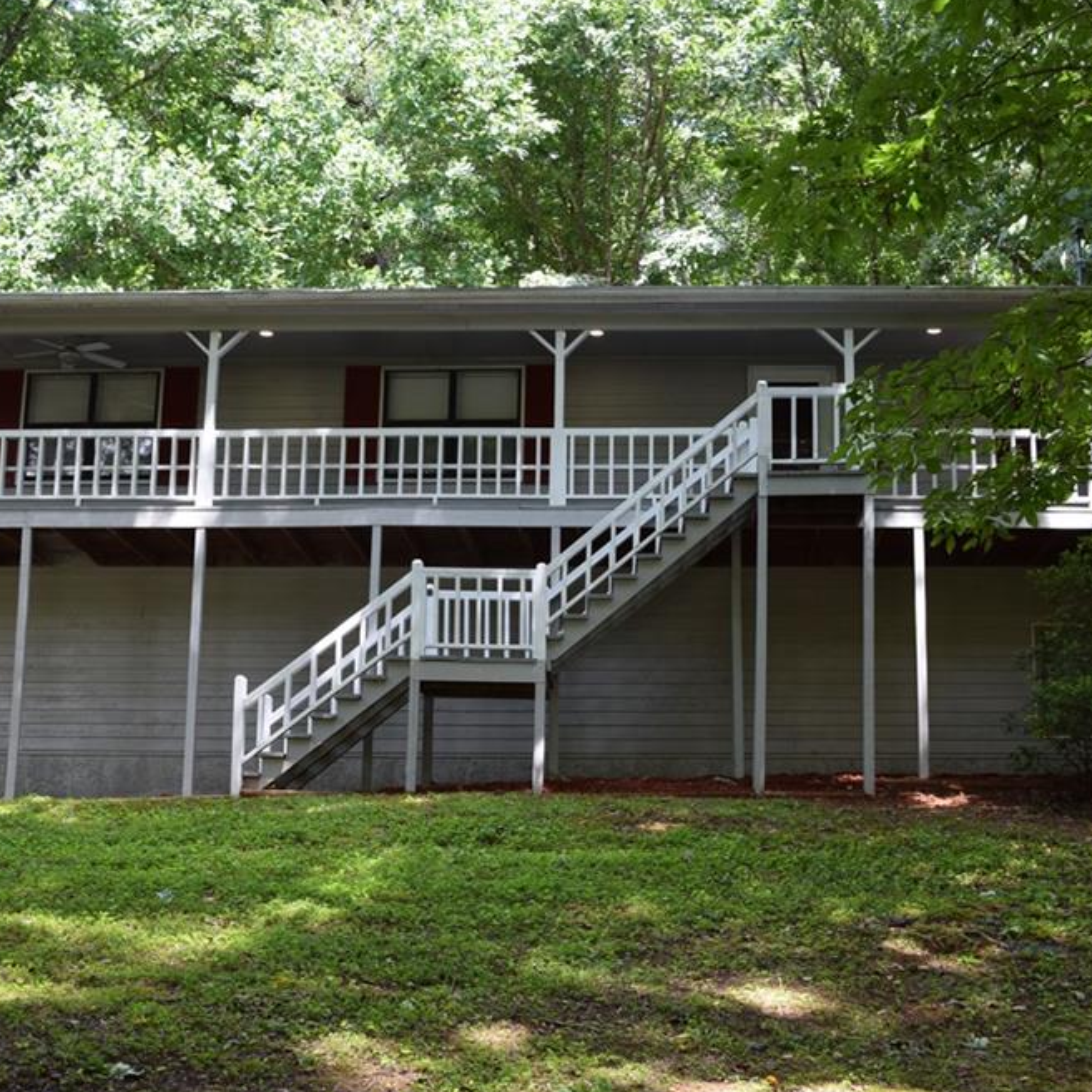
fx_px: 1915
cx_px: 612
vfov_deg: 31.8
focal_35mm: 54
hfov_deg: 31.8
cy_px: 560
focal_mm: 27
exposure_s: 1/125
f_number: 5.6
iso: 400
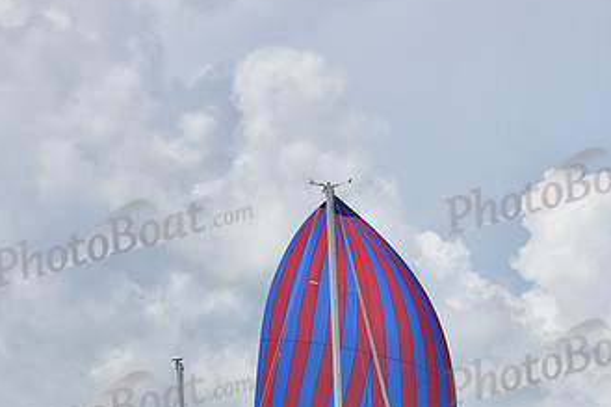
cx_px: 350
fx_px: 2935
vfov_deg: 7.9
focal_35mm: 173
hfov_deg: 11.9
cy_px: 481
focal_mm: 98
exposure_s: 1/8000
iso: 320
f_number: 3.5
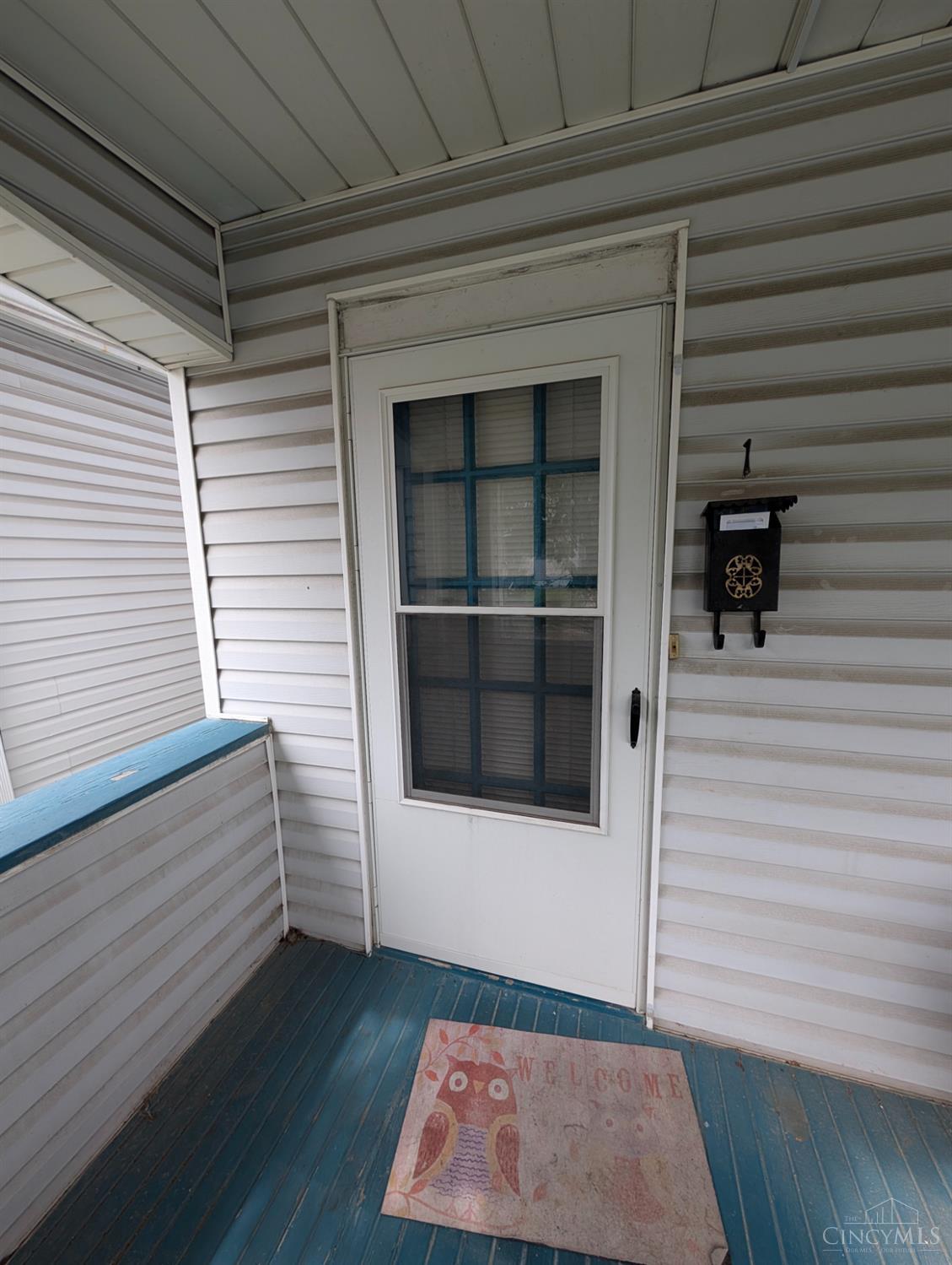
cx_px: 476
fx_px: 439
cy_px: 632
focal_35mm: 12
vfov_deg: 110.4
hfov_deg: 94.7
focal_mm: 2.02
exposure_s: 1/427
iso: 50
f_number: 1.7
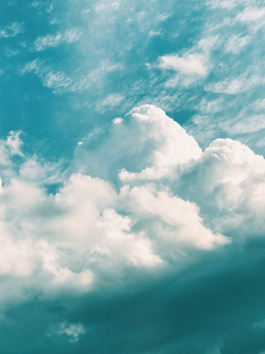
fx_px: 582
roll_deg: +26.3
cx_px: 132
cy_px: 177
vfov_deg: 33.8
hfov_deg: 25.7
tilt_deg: +26.4
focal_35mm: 57
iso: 20
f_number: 2.8
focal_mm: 6.6
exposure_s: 1/1168
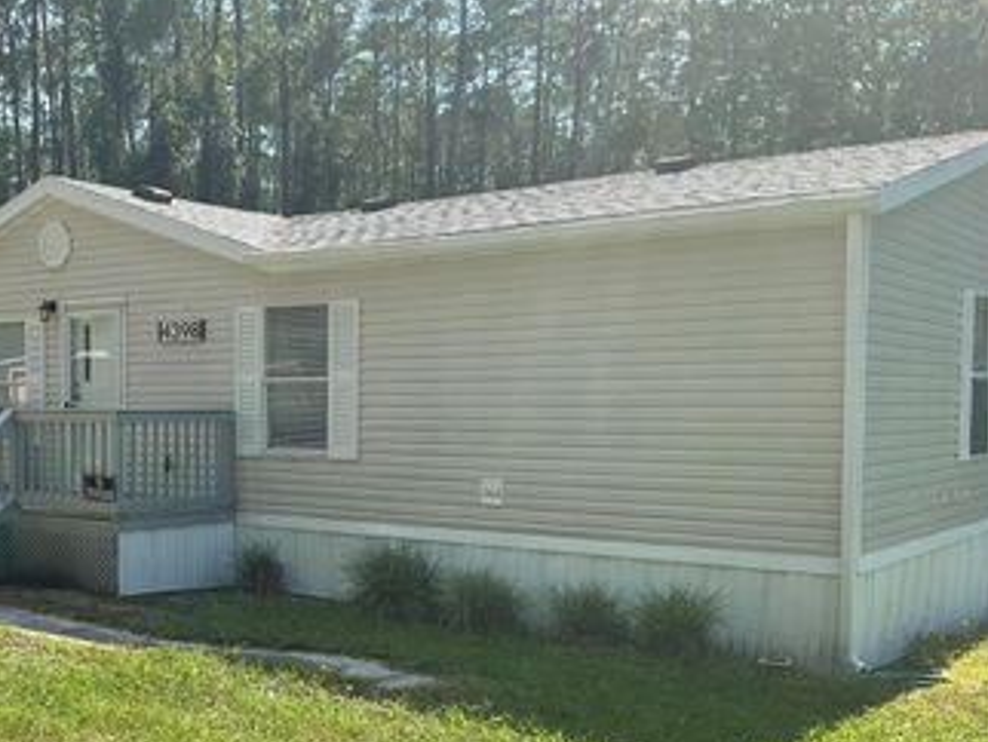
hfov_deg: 40.6
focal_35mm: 45
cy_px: 495
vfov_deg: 32.0
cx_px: 224
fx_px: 1285
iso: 16
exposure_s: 1/997
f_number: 1.8
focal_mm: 3
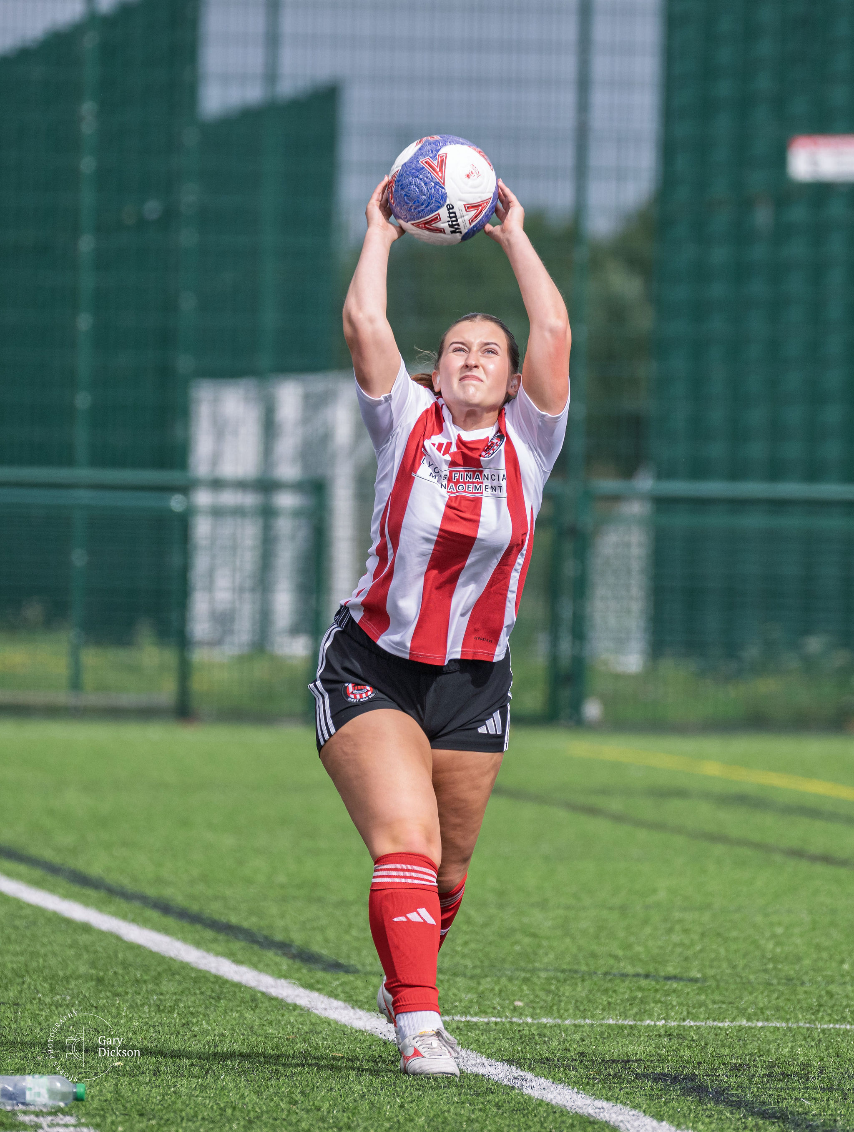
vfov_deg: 3.4
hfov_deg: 2.5
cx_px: 499
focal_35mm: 589
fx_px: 19301
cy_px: 430
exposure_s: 1/2000
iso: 500
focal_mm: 330
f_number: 5.3
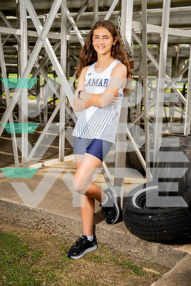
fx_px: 430
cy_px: 143
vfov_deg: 36.9
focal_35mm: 54
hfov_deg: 25.1
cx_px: 96
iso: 100
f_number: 5.6
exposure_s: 1/250
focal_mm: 54
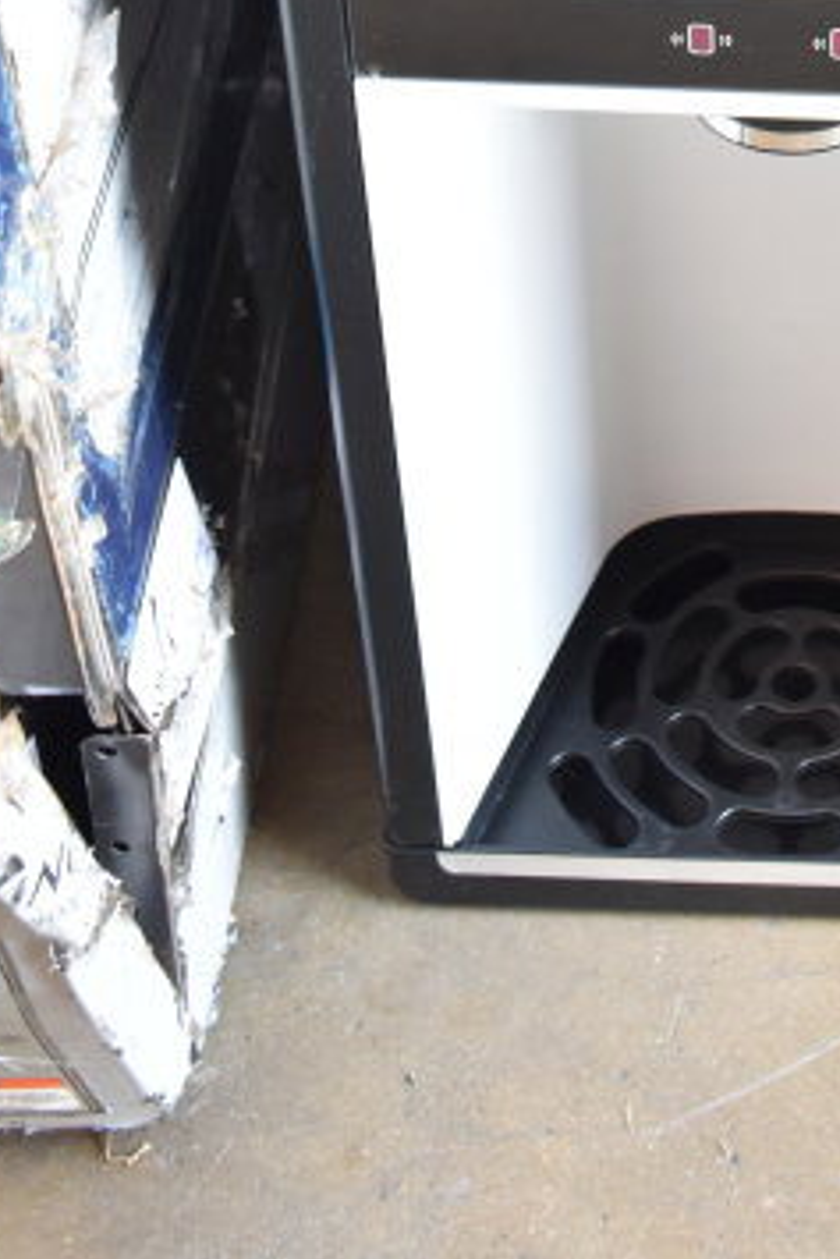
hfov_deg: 15.5
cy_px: -293
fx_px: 2972
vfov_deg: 21.9
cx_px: 1028
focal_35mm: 85
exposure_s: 1/30
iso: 720
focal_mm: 22
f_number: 3.8
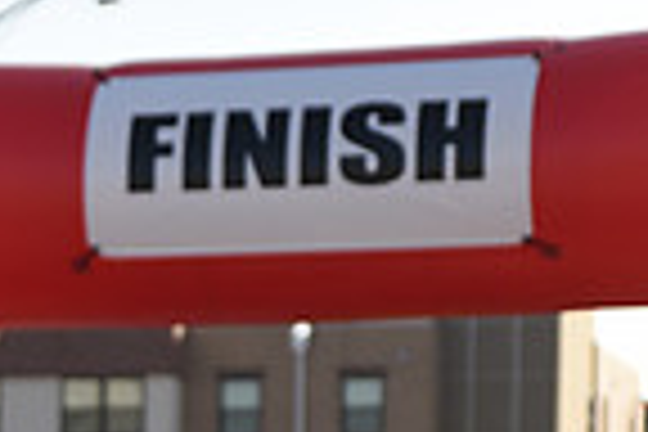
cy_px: 785
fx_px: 3780
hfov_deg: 9.7
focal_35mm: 210
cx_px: -72
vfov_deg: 6.4
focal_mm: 52
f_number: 2.8
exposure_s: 1/1250
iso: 100
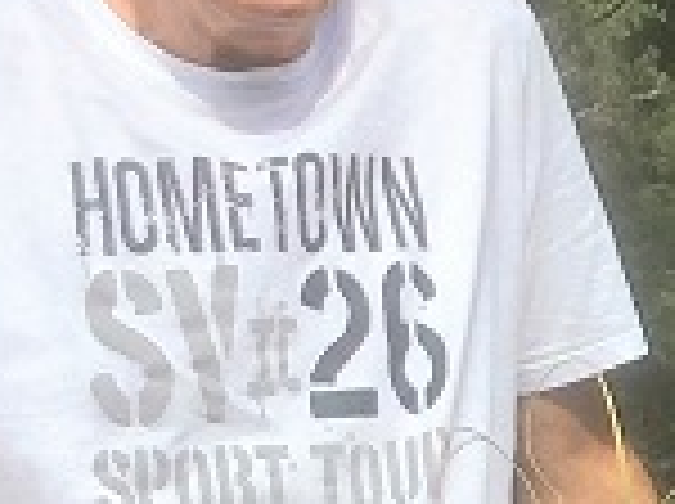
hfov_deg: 8.8
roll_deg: -0.6
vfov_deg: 7.1
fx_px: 4030
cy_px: 729
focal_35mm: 207
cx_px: 1516
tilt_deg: -6.5
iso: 25
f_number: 2.4
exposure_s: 1/662
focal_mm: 3.3
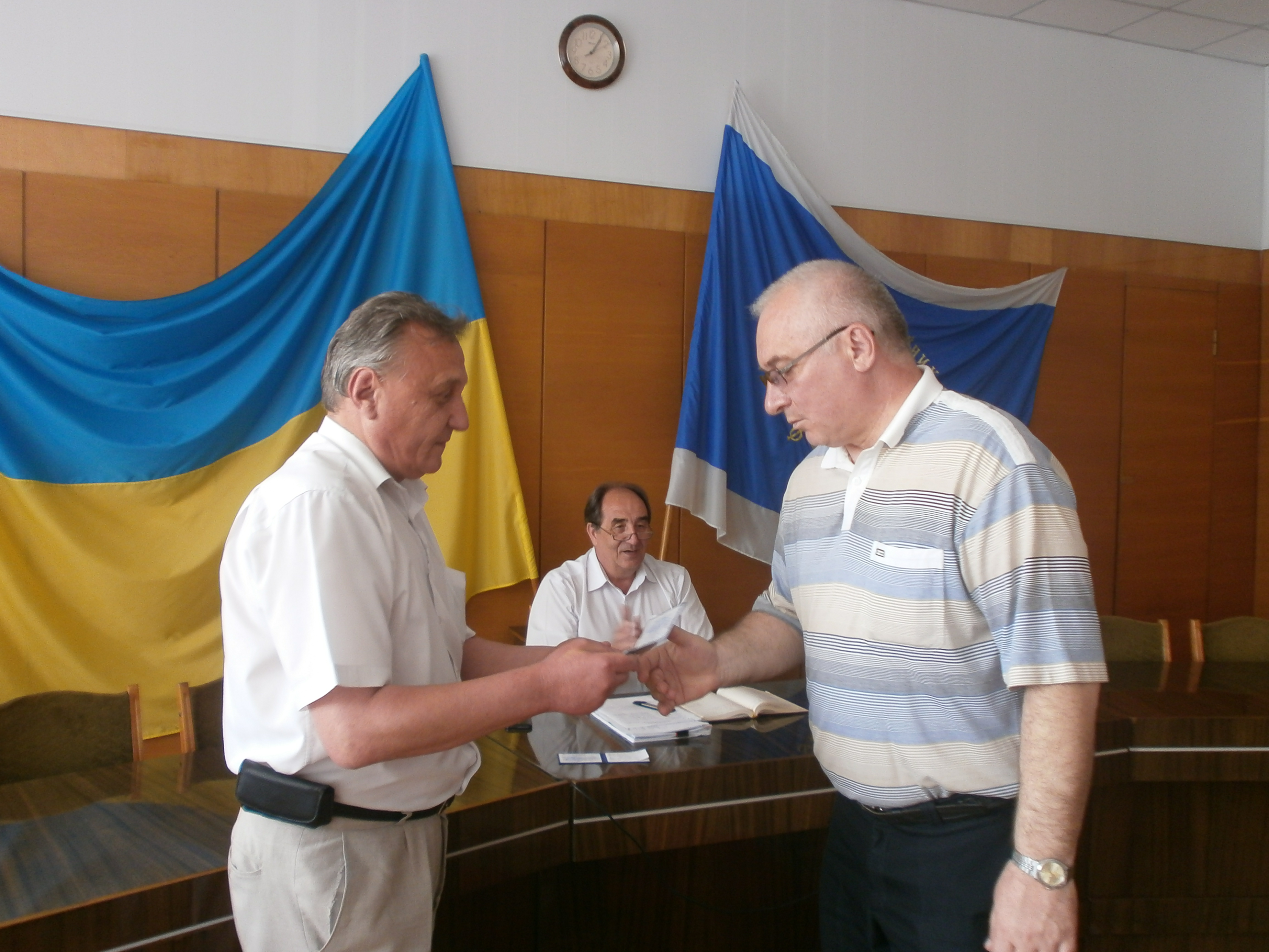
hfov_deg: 61.6
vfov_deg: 48.2
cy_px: 471
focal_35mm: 29
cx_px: 616
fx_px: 1063
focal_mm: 4.8
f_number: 2.9
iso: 100
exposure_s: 1/50
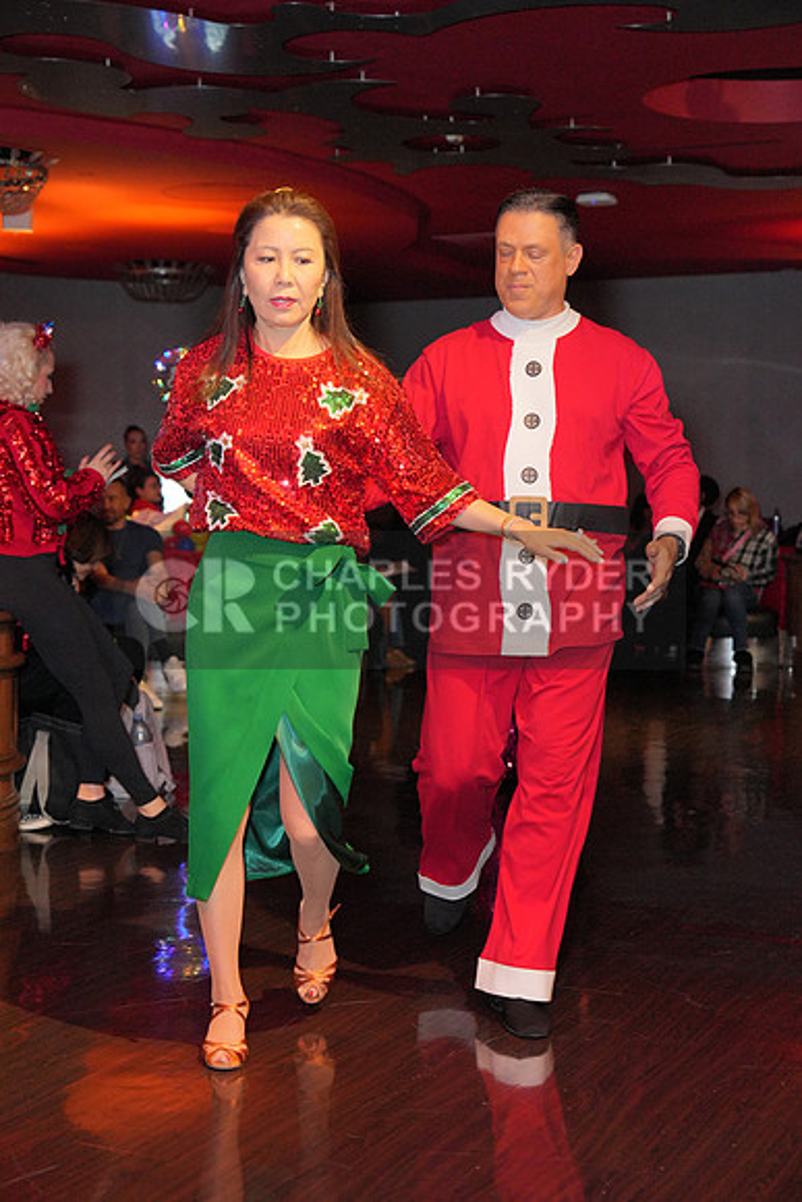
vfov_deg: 35.6
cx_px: 401
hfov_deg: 24.2
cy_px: 601
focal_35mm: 56
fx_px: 1870
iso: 4000
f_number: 4
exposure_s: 1/200
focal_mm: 56
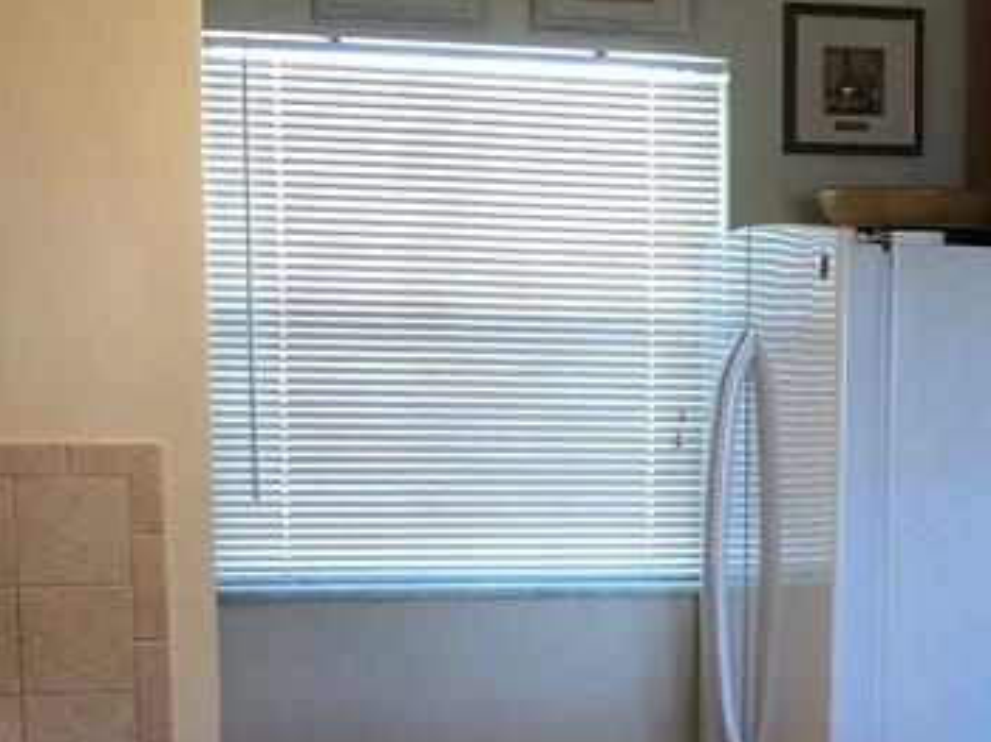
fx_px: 2346
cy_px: 722
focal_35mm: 82
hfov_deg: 23.2
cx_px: 903
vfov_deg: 17.6
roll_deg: -0.3
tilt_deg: -6.8
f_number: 1.8
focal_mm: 4
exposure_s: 1/15
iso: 40
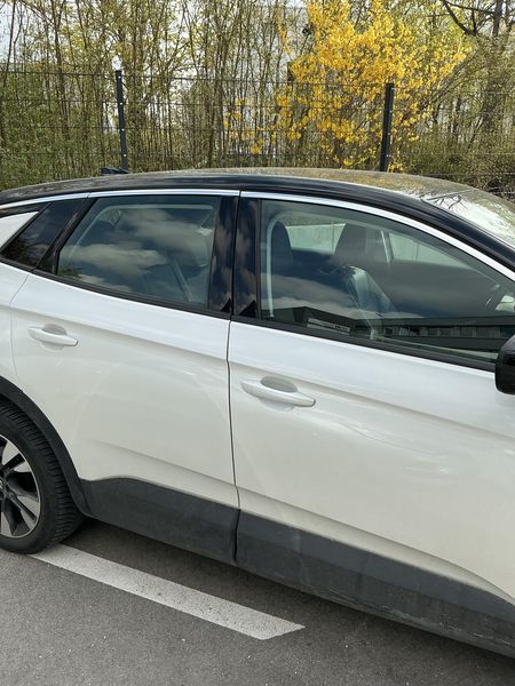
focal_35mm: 28
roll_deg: -1.3
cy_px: 343
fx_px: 555
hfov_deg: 49.7
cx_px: 258
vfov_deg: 63.4
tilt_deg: -15.3
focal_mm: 3
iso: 25
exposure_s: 1/978
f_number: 1.8
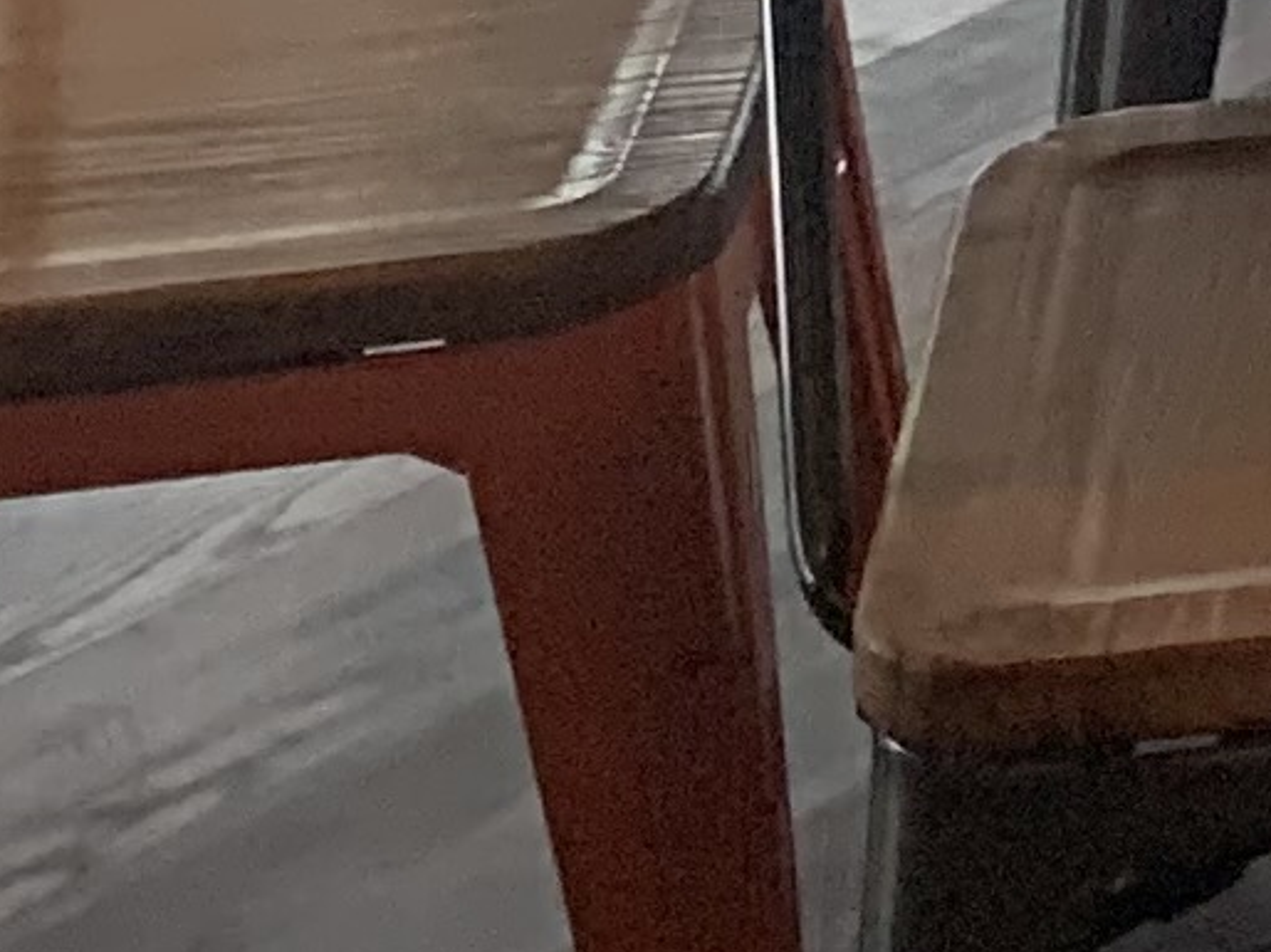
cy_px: -2732
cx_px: 3623
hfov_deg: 8.4
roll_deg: +0.5
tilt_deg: -2.5
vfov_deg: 6.2
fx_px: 7487
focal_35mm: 204
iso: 80
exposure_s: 1/120
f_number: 1.8
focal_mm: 4.25
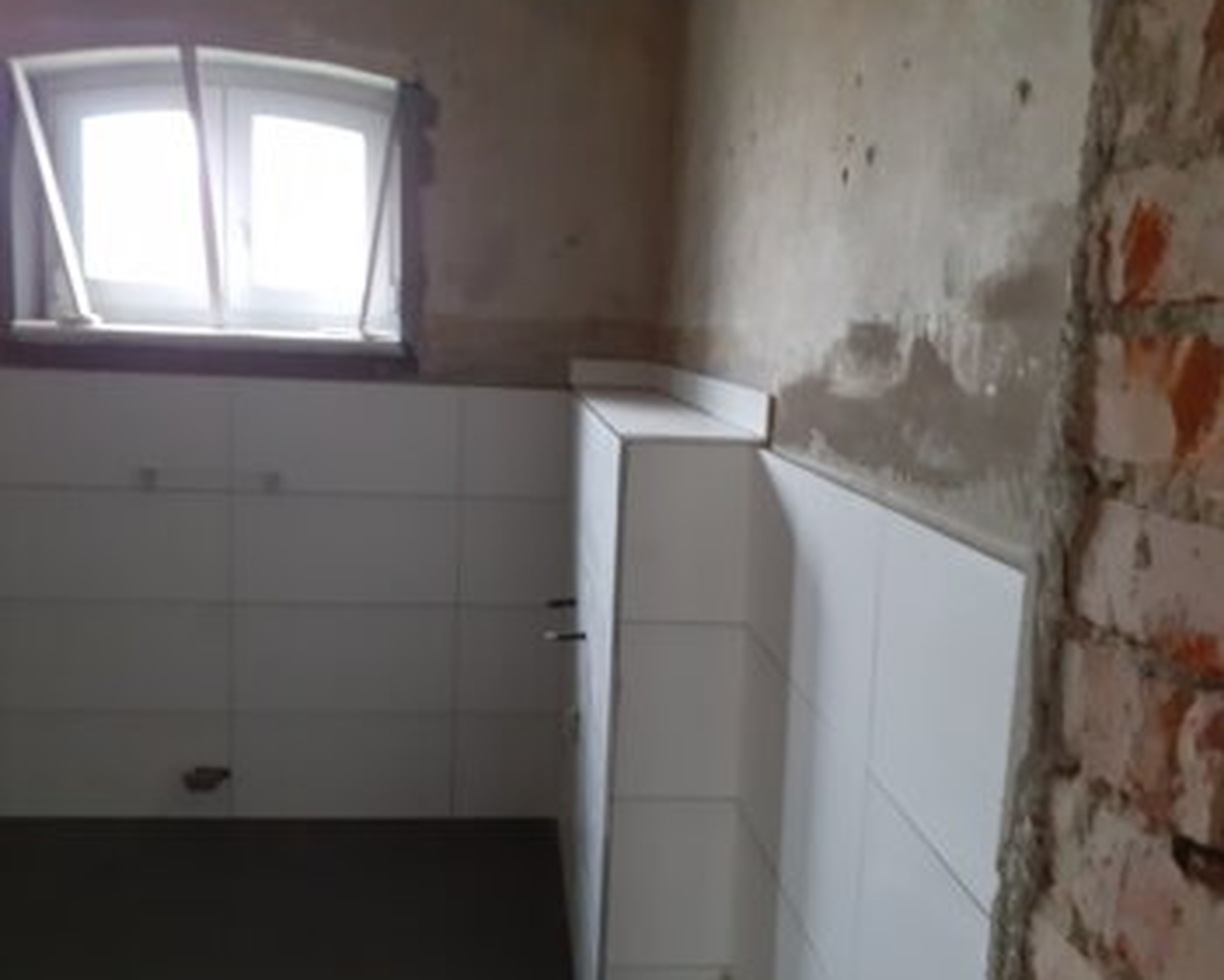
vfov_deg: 48.5
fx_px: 1087
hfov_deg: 58.7
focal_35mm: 30
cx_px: 586
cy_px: 474
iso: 320
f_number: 1.9
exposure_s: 1/25
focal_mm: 3.6
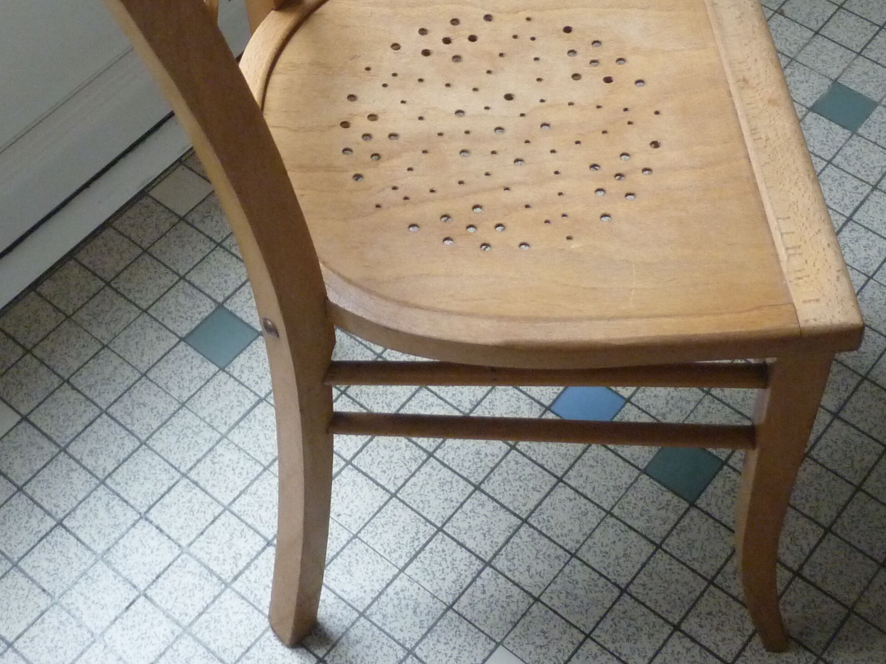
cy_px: 67
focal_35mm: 62
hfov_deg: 31.2
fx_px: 1587
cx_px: 378
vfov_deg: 23.0
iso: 400
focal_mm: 5.5
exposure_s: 1/30
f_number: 2.8
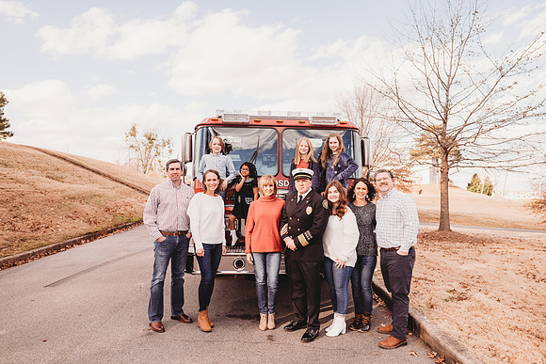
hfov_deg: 73.7
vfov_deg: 53.2
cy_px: 182
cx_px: 273
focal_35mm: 24
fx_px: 364
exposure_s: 1/400
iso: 100
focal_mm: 24
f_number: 3.5
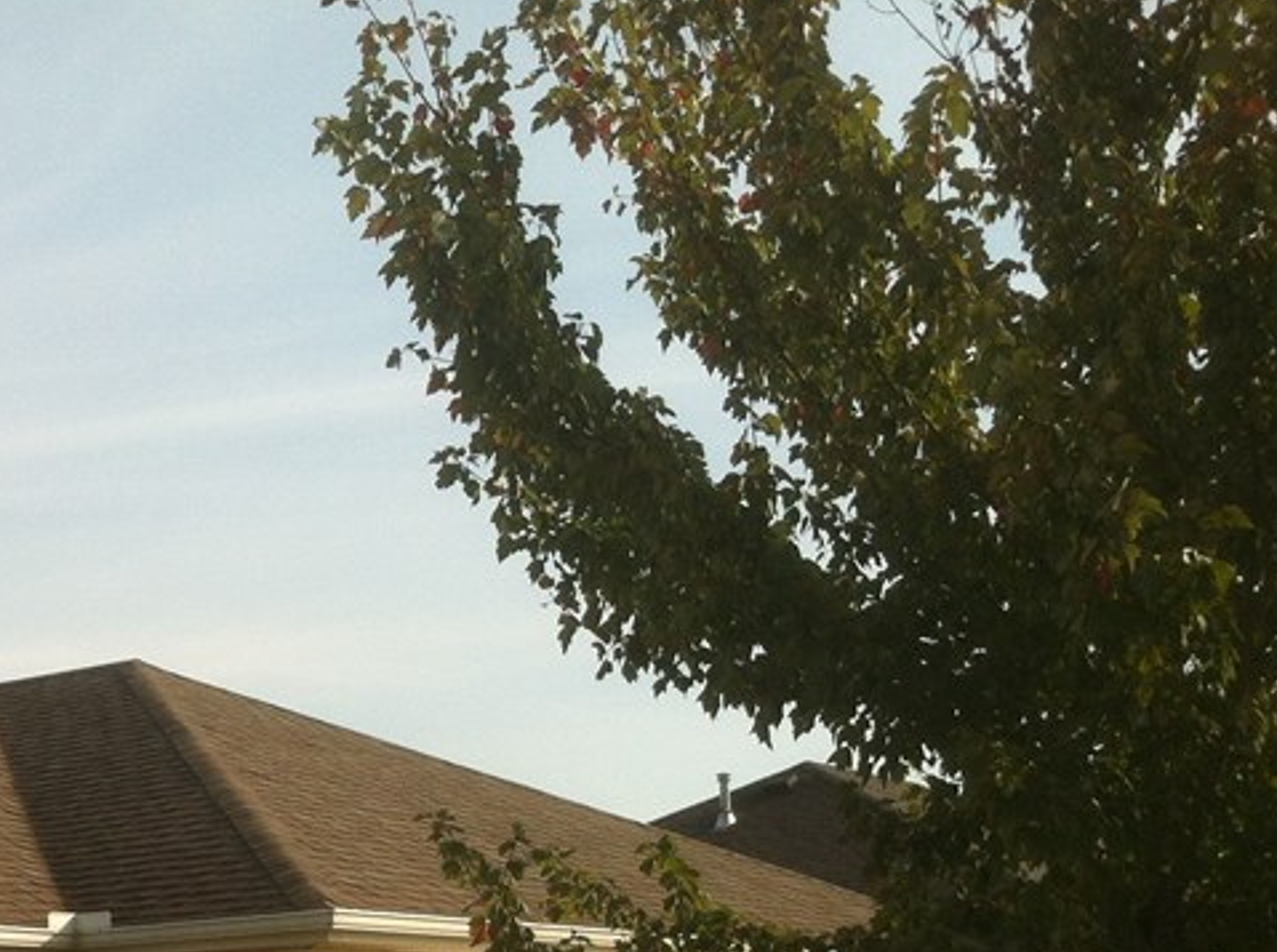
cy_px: 984
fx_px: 2761
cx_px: -27
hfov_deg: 24.7
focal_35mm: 75
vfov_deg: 18.9
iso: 80
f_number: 2.8
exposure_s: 1/1207
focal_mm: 3.85
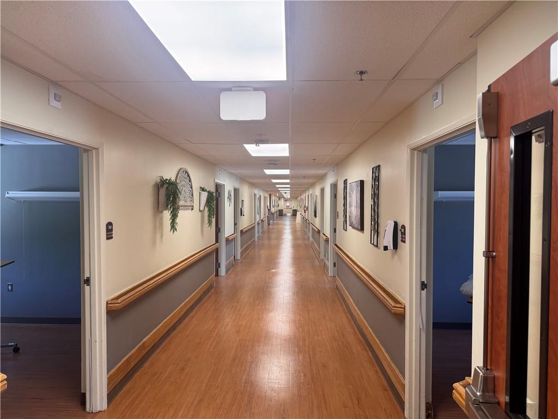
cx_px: 279
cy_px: 210
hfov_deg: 71.6
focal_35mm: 24
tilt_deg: -1.7
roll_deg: -0.1
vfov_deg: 56.8
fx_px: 387
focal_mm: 6.76
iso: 160
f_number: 1.78
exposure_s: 1/120
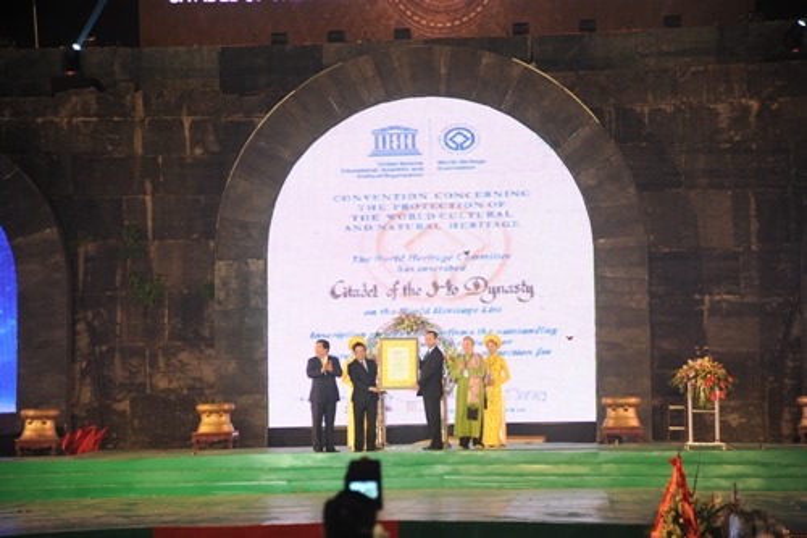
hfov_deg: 19.5
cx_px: 404
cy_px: 269
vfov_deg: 13.0
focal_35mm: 105
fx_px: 2353
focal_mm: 105
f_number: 4
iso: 400
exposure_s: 1/50
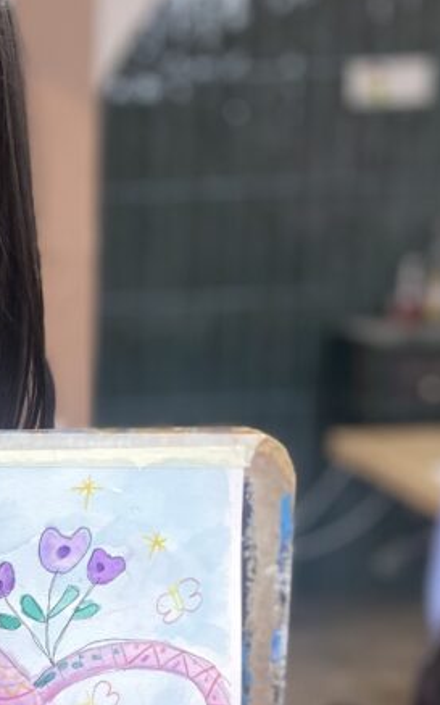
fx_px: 1612
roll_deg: +2.0
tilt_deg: -20.1
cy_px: 853
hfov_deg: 14.6
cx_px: -190
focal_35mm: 84
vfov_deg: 22.6
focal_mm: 4.25
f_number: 1.8
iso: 32
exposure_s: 1/105
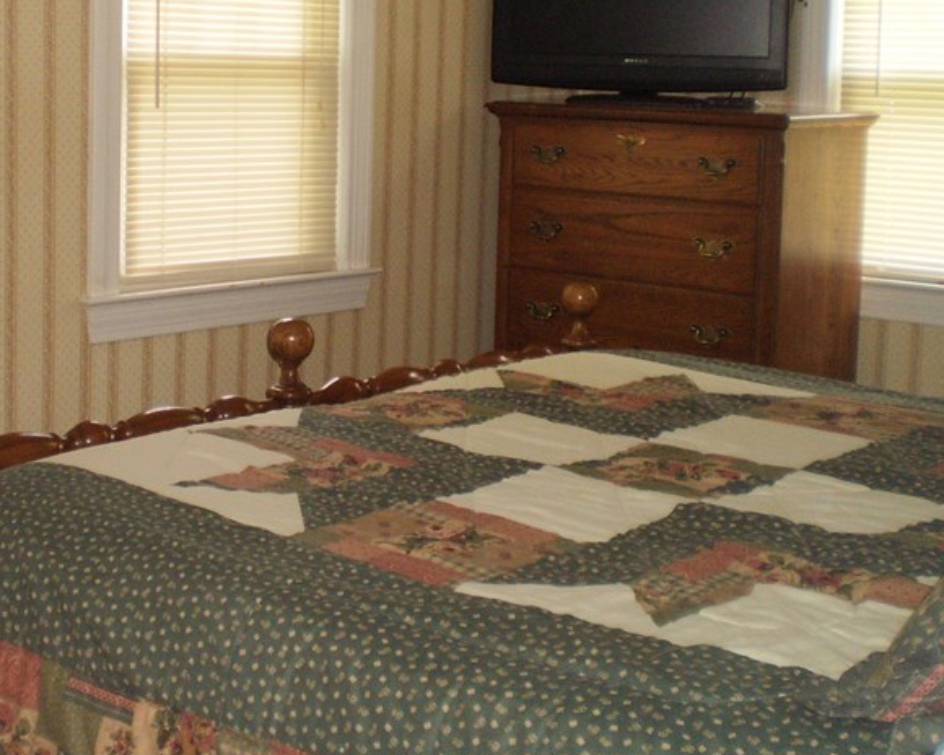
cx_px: 308
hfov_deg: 30.2
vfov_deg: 24.5
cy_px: 246
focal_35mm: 62
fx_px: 1732
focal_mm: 6.3
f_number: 3.1
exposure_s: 1/30
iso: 200
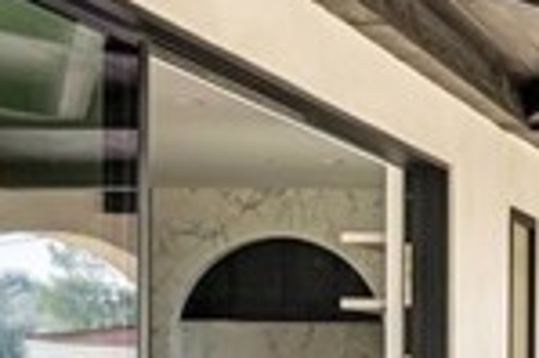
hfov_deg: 17.2
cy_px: 409
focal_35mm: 103
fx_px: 1540
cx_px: 894
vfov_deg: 13.0
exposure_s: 1/80
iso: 100
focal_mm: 24
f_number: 9
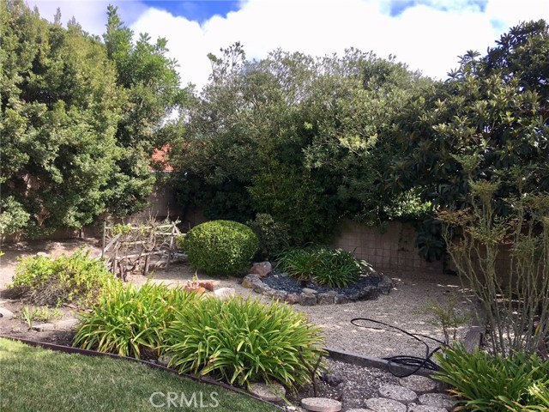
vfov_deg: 48.2
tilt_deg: -1.2
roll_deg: -0.5
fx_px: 460
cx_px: 274
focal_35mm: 29
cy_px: 206
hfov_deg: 61.7
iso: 25
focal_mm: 4.15
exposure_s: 1/582
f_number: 2.2
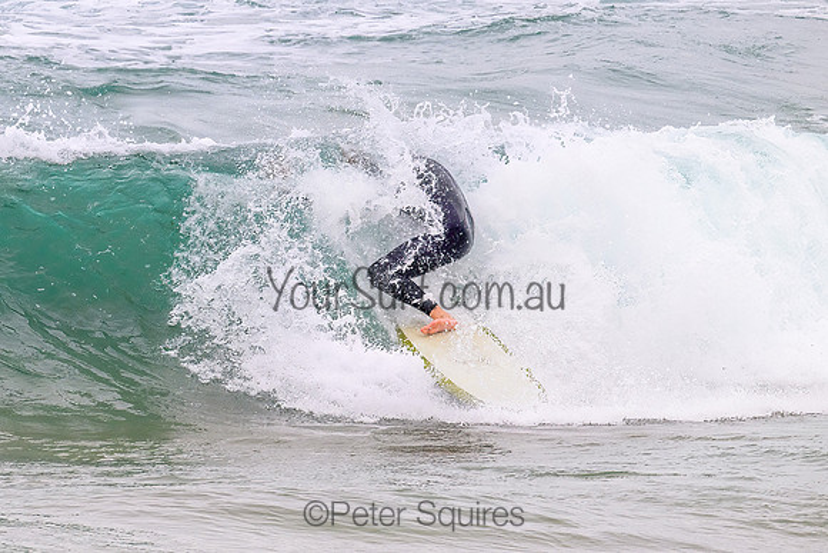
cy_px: 246
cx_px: 321
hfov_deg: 2.8
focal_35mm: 736
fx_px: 16923
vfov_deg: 1.9
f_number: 11
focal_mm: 550
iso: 900
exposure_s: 1/2000
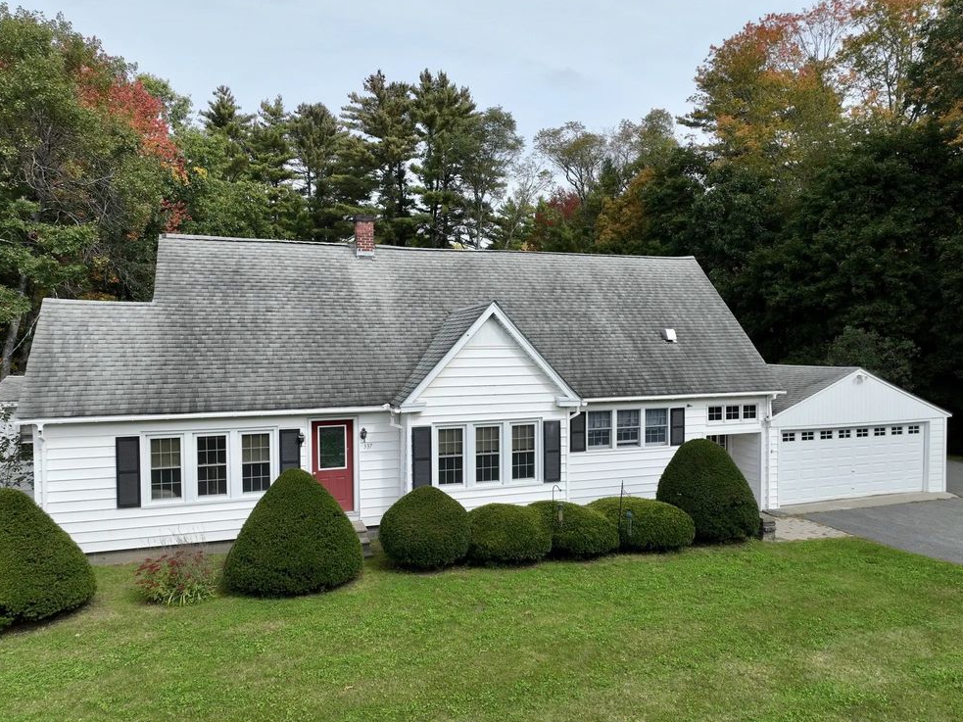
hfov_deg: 69.4
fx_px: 695
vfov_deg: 54.9
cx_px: 490
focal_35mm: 25
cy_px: 369
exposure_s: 1/2000
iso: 140
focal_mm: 12.29
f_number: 2.8
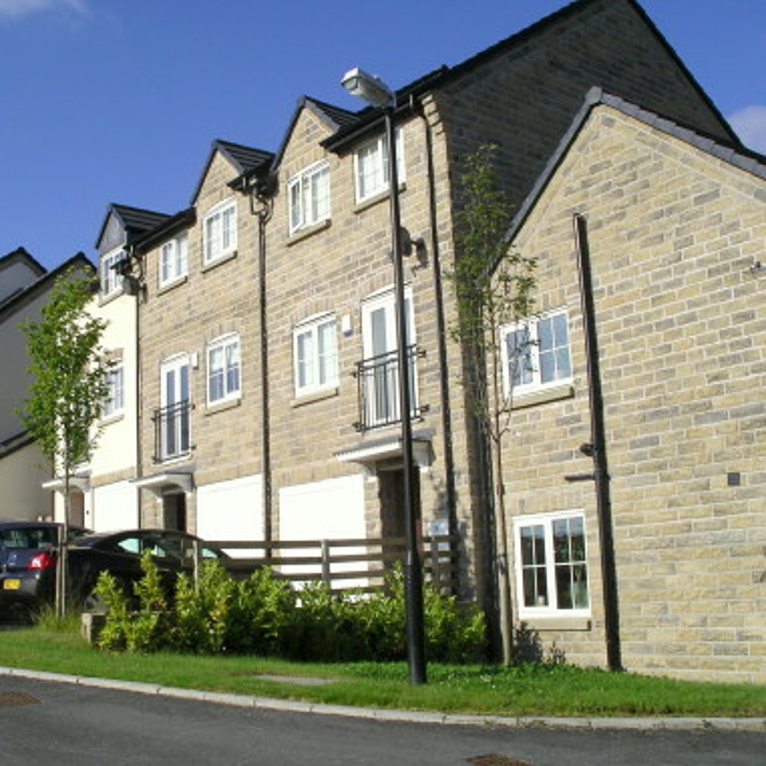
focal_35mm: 44
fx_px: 1102
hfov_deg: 38.2
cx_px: 300
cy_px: 382
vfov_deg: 38.3
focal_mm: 7.8
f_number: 6.5
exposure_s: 1/627
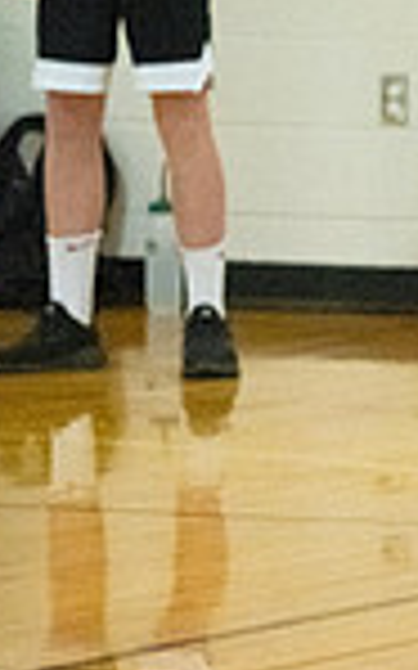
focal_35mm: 537
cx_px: 1236
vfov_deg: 3.9
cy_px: 380
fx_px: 9797
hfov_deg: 2.4
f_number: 4.5
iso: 6400
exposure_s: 1/640
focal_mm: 135
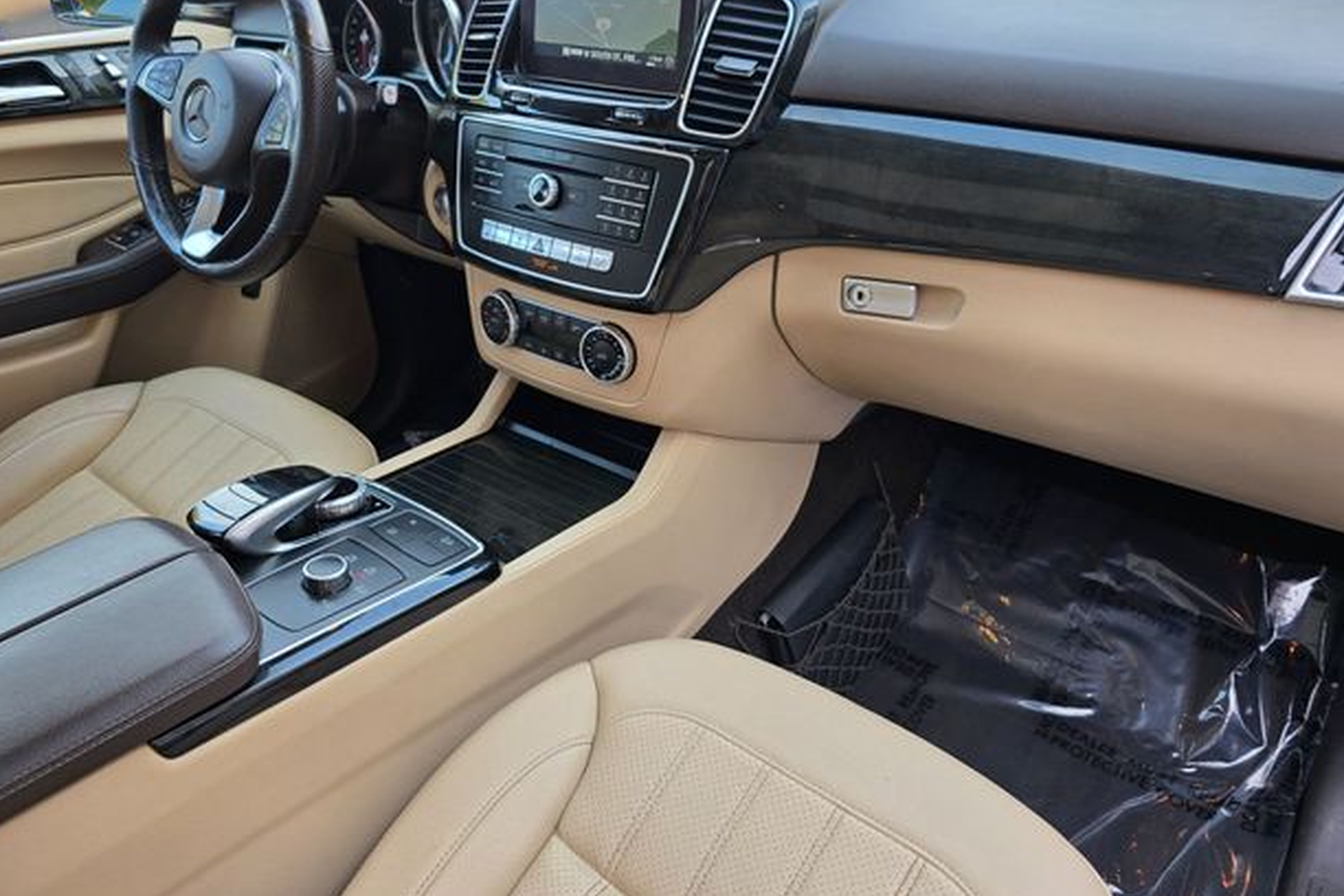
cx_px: 681
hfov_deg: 71.5
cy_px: 395
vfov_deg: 51.2
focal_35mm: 25
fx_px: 933
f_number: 1.7
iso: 16
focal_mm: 6.3
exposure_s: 1/50
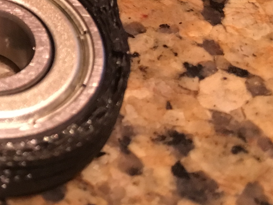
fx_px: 805
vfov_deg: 13.9
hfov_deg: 17.3
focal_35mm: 102
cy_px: -67
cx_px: -141
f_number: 2.2
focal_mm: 4.15
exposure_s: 1/24
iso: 200
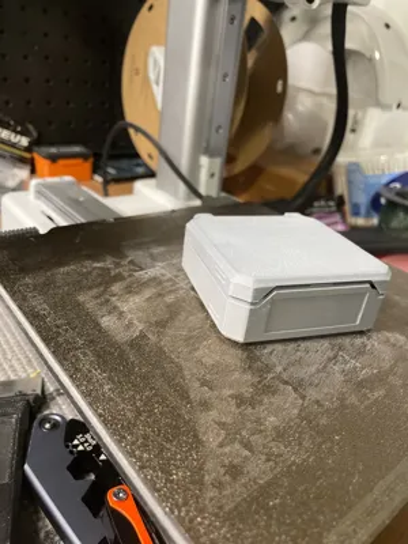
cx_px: 204
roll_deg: -8.5
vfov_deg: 67.3
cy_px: 272
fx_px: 409
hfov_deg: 53.1
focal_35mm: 26
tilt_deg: -28.8
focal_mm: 4.2
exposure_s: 1/60
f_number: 1.6
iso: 320
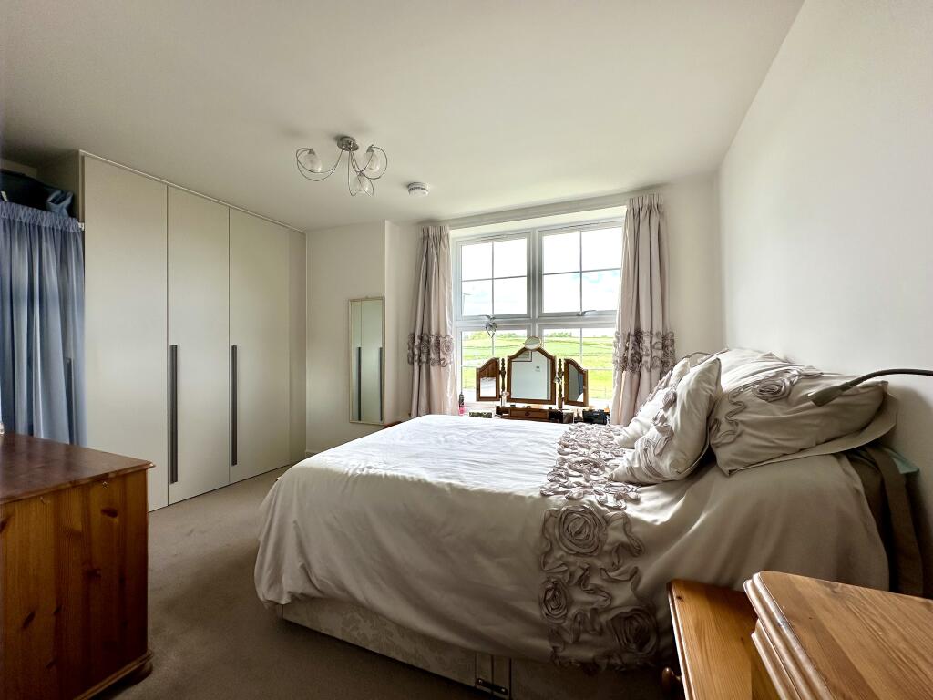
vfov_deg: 85.7
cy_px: 350
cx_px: 466
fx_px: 377
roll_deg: +0.3
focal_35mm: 14
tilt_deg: +0.6
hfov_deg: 102.1
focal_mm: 2.22
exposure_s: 1/146
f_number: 2.2
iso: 40
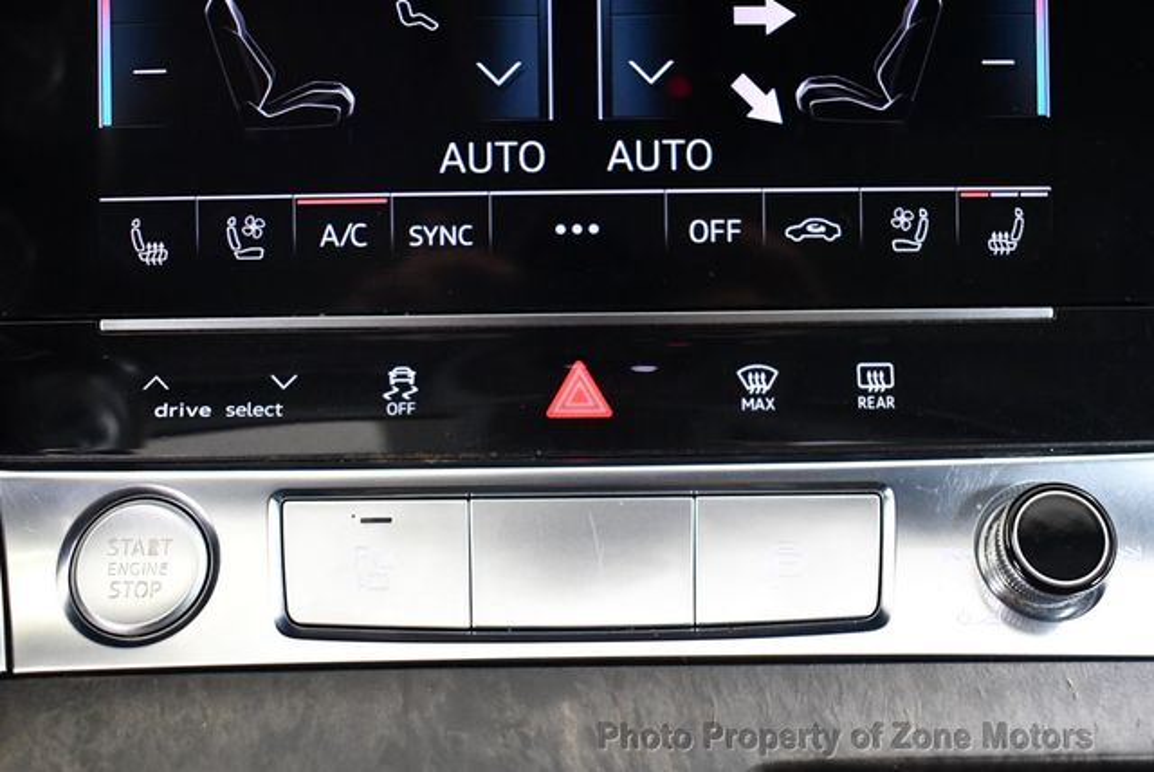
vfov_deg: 30.6
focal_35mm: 44
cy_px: 386
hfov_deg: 44.5
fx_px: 1412
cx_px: 577
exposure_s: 1/80
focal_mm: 22
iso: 3200
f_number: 3.8
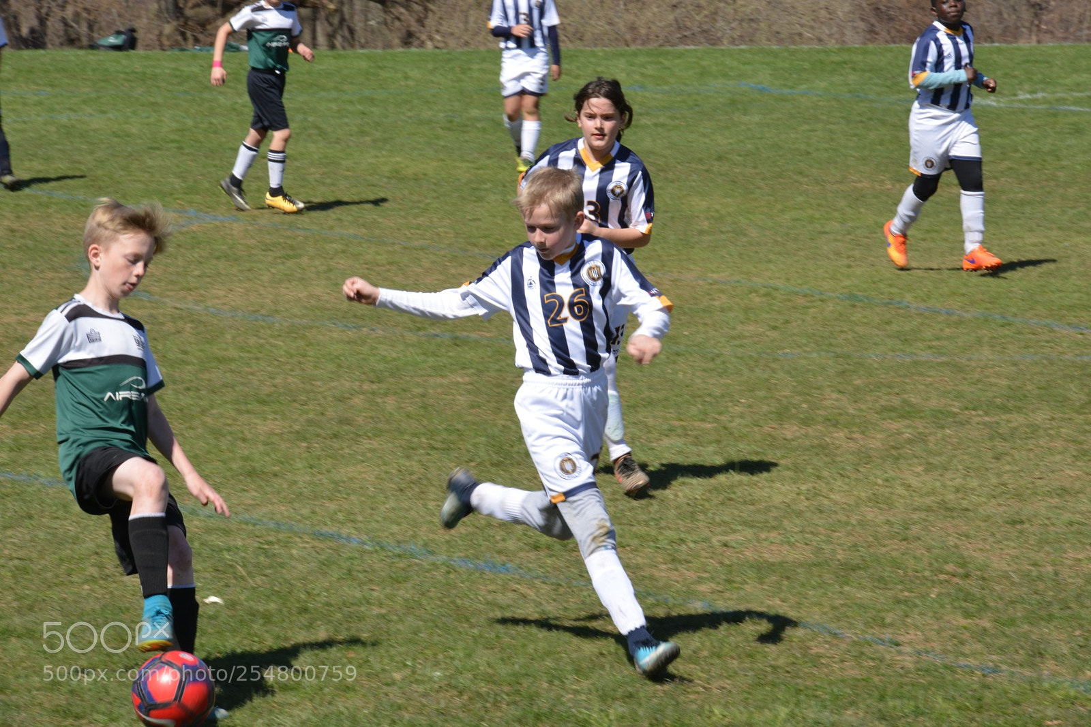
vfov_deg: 6.9
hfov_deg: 10.3
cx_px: 546
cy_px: 364
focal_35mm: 200
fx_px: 6061
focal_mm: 200
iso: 560
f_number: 22
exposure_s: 1/160
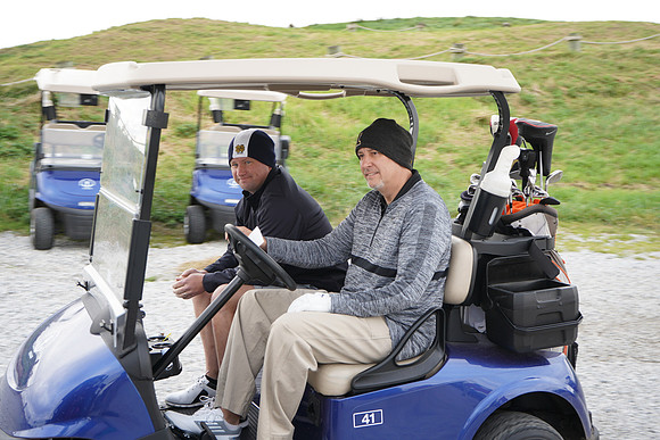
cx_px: 330
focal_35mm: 47
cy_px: 220
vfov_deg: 28.7
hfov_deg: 41.9
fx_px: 862
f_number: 5.6
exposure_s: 1/80
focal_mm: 47
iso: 160
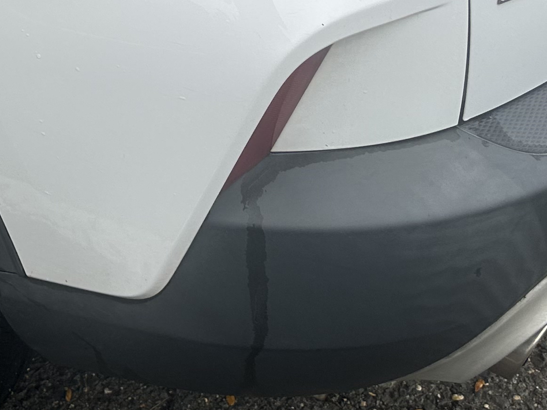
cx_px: 31
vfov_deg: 16.4
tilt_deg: -19.4
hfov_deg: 22.8
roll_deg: +1.0
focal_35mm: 83
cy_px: -188
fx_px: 1311
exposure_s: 1/2299
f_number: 1.78
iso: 80
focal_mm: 6.86
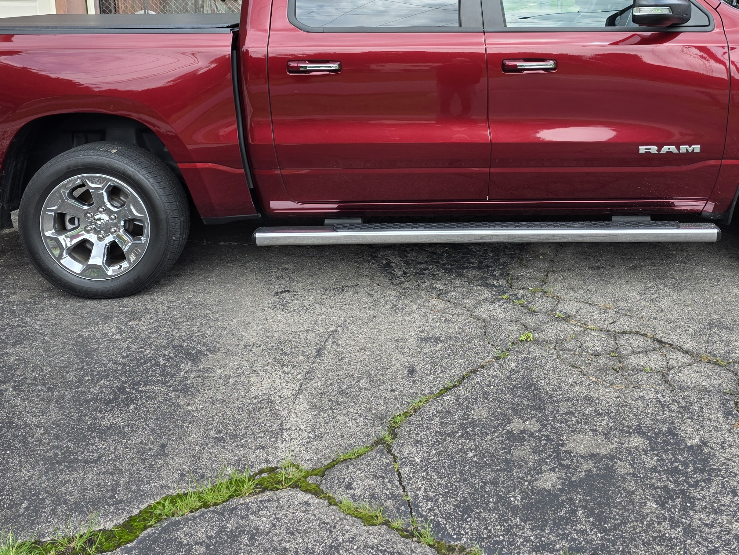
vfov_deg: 36.5
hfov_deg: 48.6
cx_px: 447
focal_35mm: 38
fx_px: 811
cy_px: 113
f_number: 1.7
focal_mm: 6.3
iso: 80
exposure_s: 1/1476
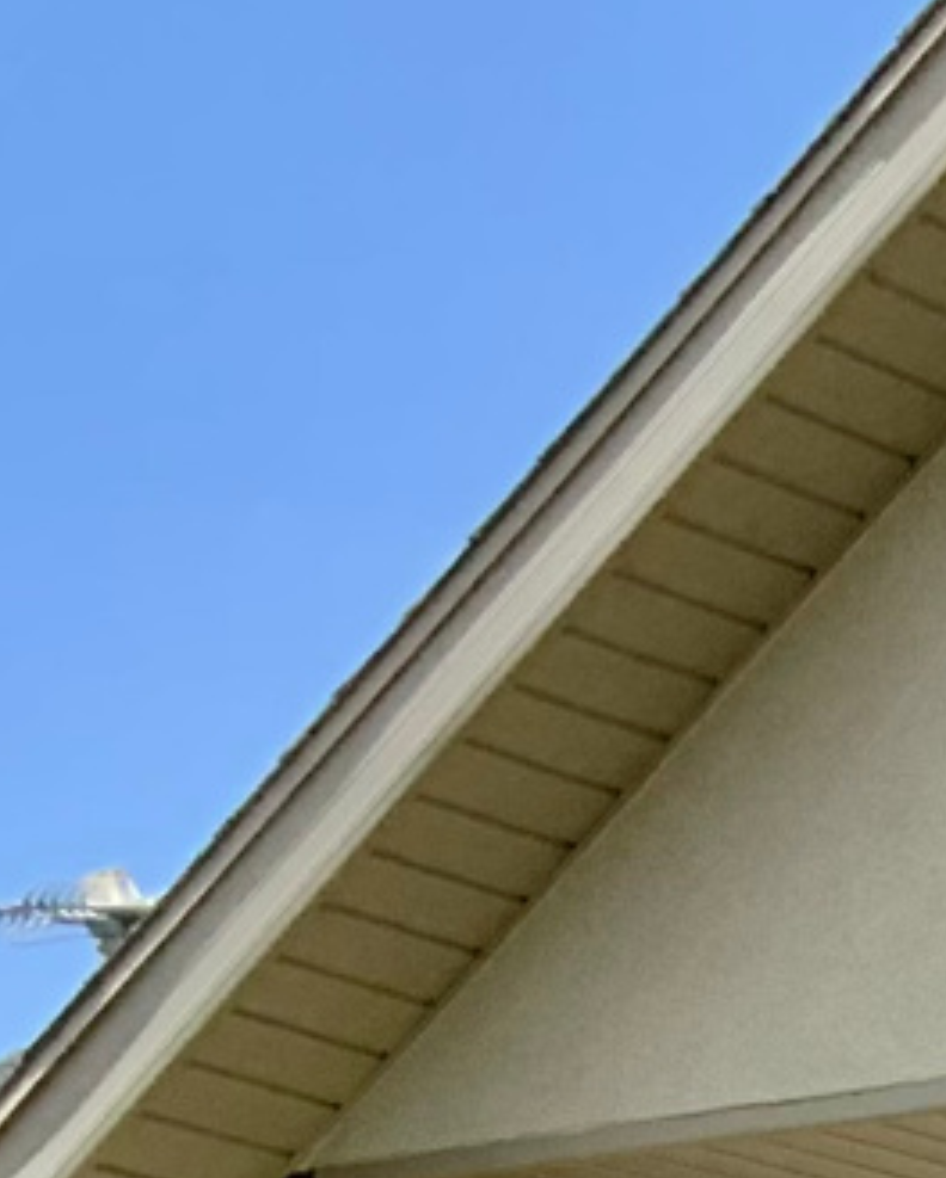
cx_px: 2734
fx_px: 6148
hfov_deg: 7.8
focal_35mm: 176
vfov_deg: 9.8
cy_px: 2675
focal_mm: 3
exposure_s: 1/1168
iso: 16
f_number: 1.8
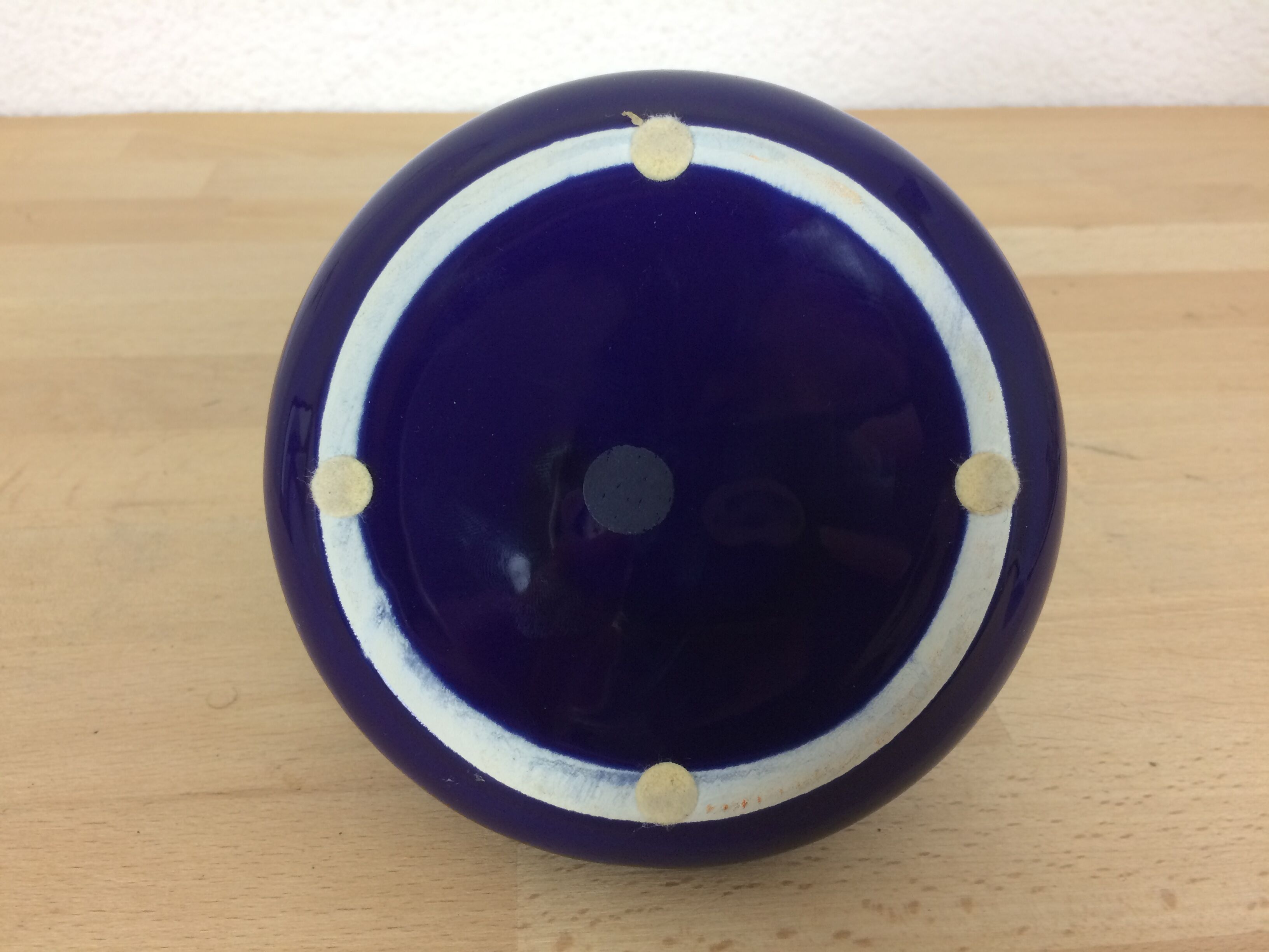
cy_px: 476
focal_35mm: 29
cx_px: 634
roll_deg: -1.5
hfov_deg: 61.7
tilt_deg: -34.0
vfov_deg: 48.2
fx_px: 1063
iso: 64
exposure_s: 1/33
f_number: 2.2
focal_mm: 4.15
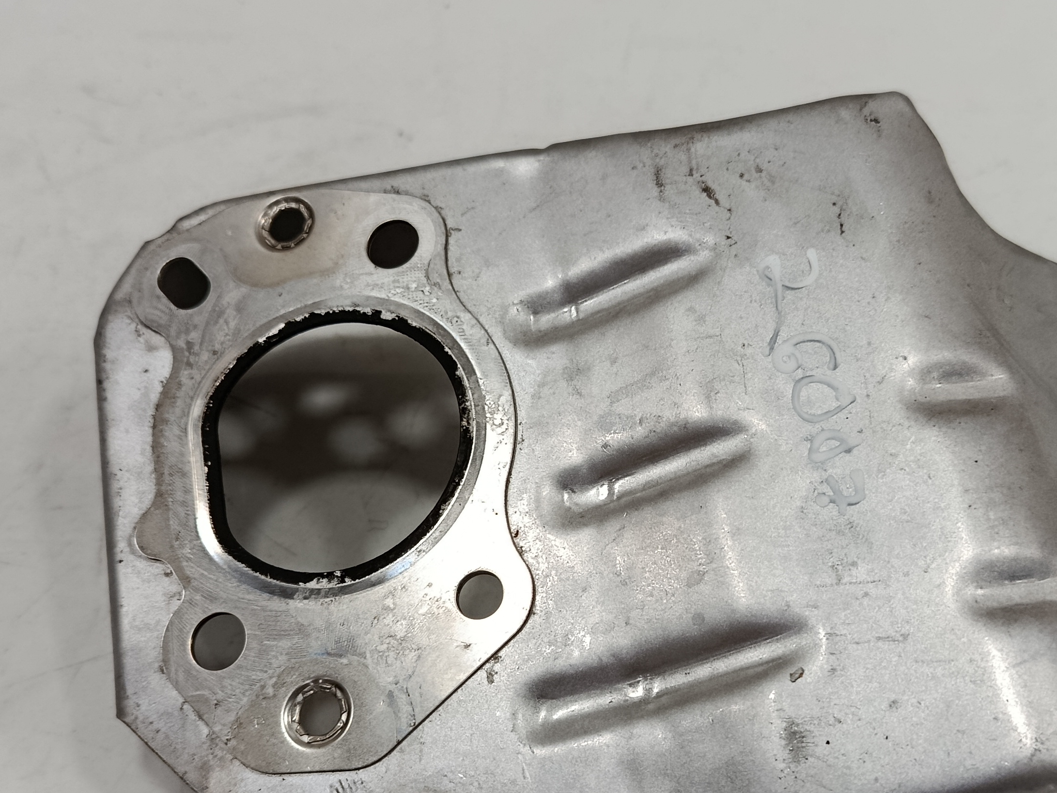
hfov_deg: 42.8
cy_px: 501
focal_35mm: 44
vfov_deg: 32.7
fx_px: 1343
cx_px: 623
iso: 679
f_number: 1.7
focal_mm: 5.24
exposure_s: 1/100
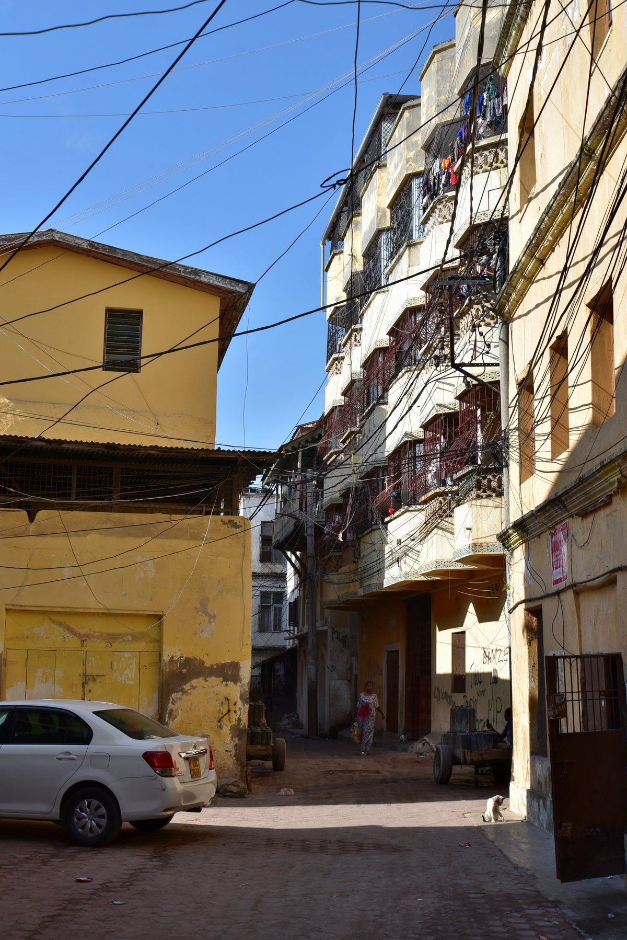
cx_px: 314
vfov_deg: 41.1
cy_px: 470
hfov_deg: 28.1
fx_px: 1253
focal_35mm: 48
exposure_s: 1/400
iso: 400
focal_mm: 48
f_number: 11
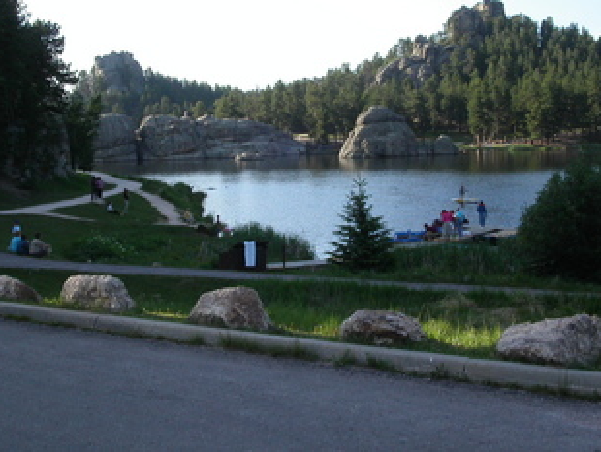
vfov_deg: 29.6
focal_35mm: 49
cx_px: 299
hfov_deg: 38.9
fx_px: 851
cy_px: 163
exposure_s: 1/125
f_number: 8
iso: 100
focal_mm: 7.8
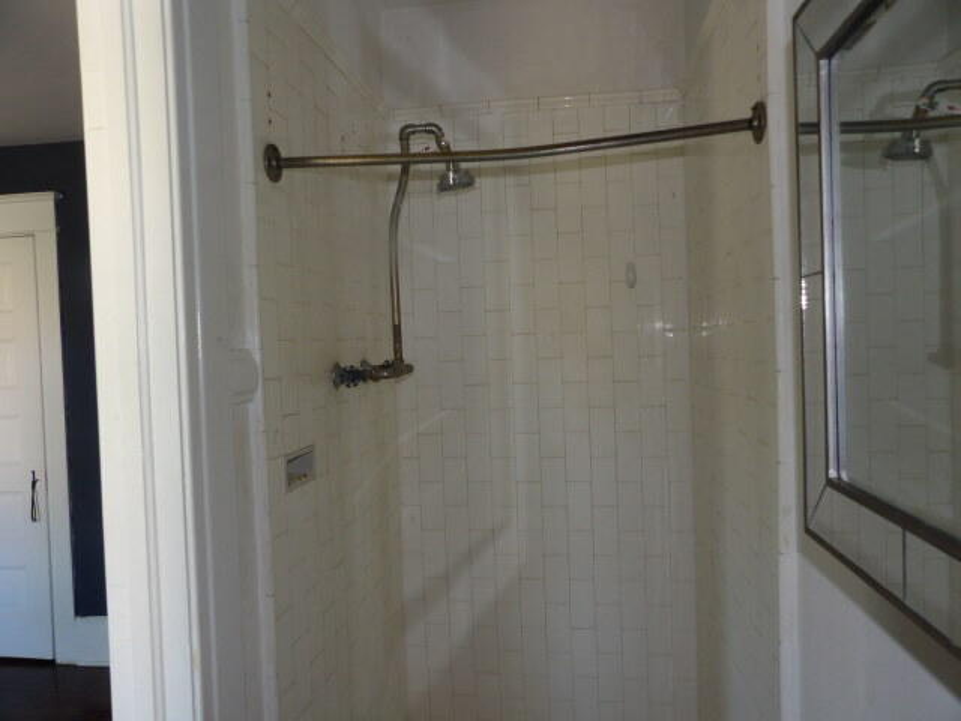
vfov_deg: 56.8
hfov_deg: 71.6
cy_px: 360
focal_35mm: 24
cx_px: 480
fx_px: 666
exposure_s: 1/33
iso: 200
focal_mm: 4.3
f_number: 3.2
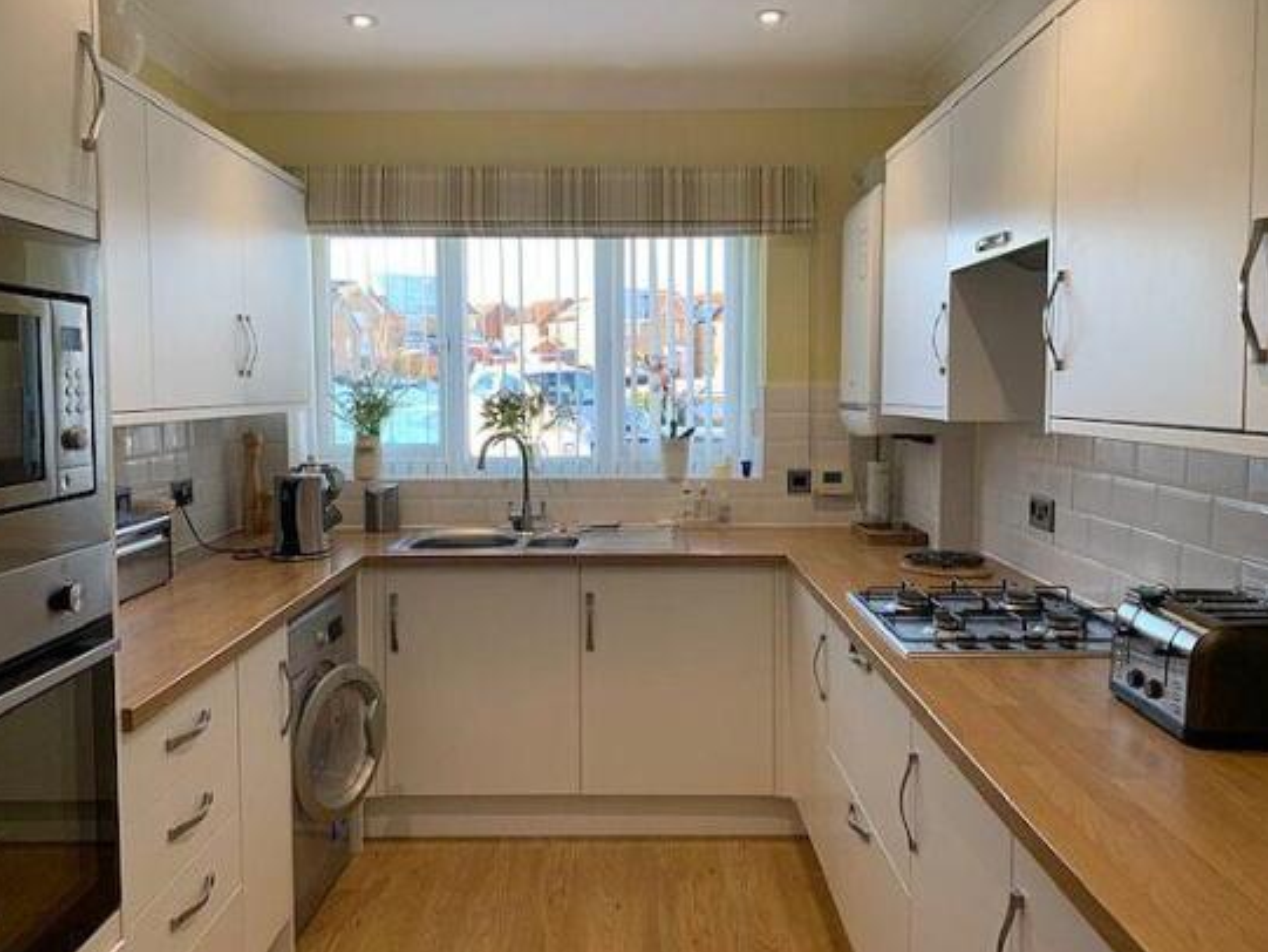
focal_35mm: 28
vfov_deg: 49.7
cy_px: 451
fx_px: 1026
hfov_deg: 63.4
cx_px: 632
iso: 50
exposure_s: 1/121
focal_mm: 4.25
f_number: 1.8
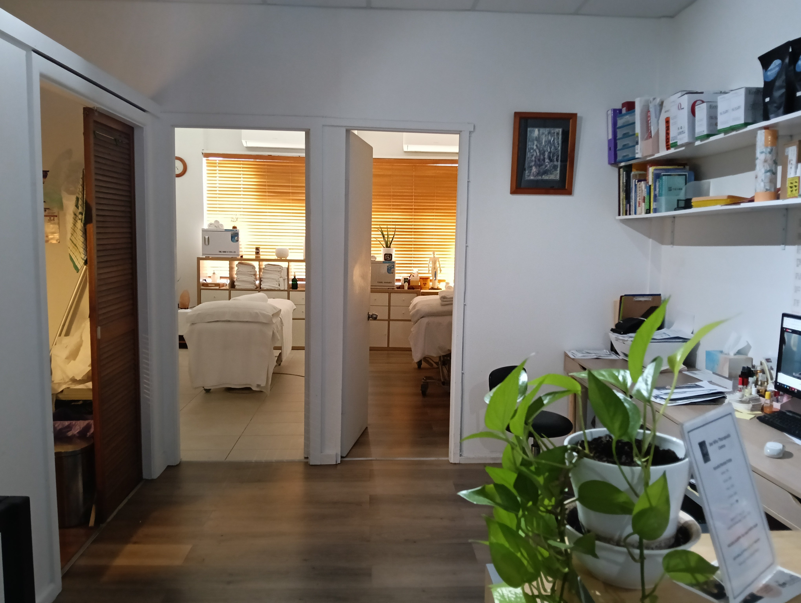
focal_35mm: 27
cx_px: 400
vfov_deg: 51.5
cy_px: 302
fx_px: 626
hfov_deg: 65.2
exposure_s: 1/25
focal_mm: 3.98
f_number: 1.8
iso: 1000
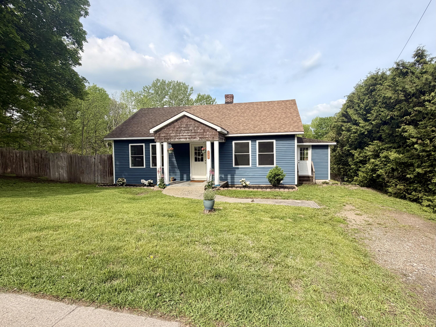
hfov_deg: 102.1
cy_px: 164
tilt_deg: -2.5
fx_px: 176
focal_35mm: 14
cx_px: 218
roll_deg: +1.3
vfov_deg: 85.7
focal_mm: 2.22
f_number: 2.2
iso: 32
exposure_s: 1/770
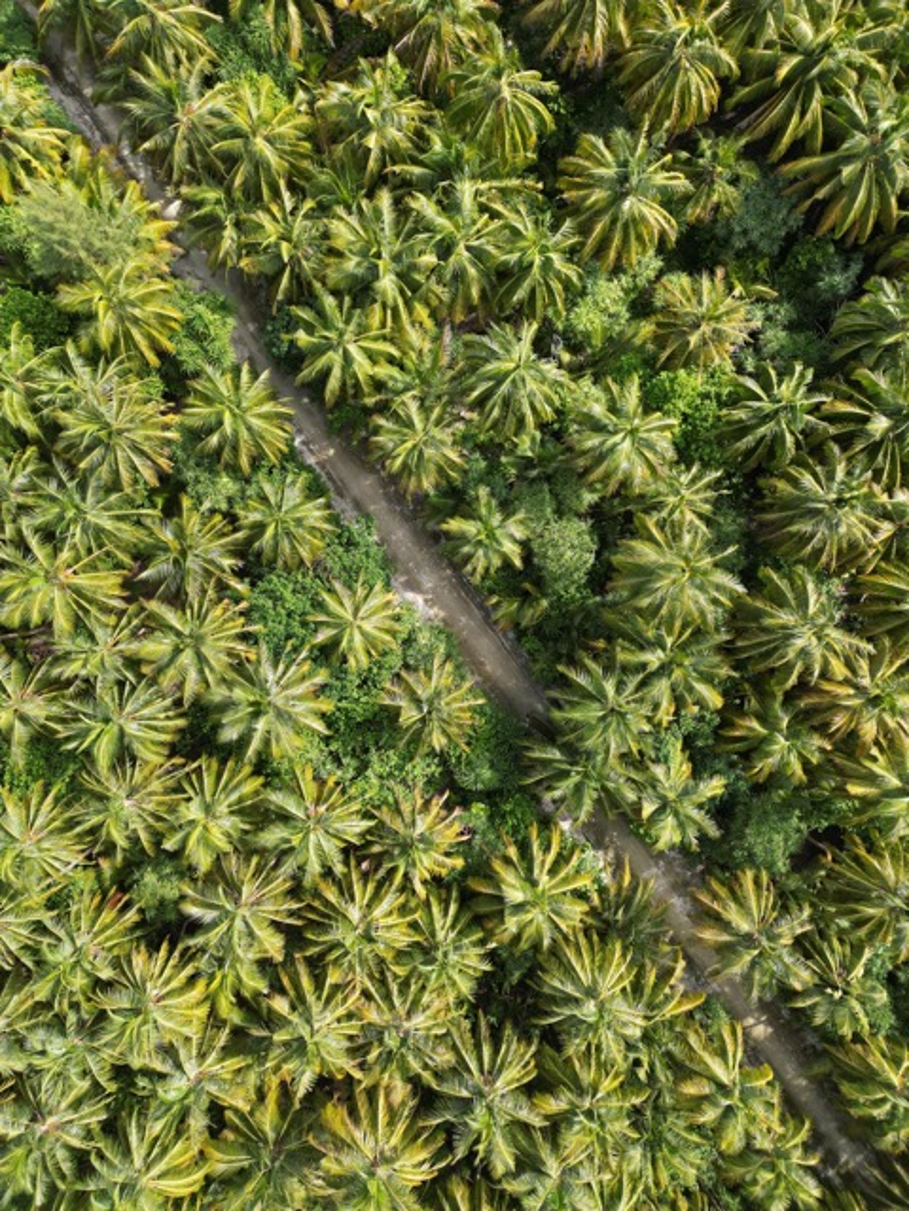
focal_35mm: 24
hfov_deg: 56.8
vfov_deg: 71.6
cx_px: 454
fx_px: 840
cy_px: 606
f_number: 1.7
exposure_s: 1/1000
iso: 100
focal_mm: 6.72
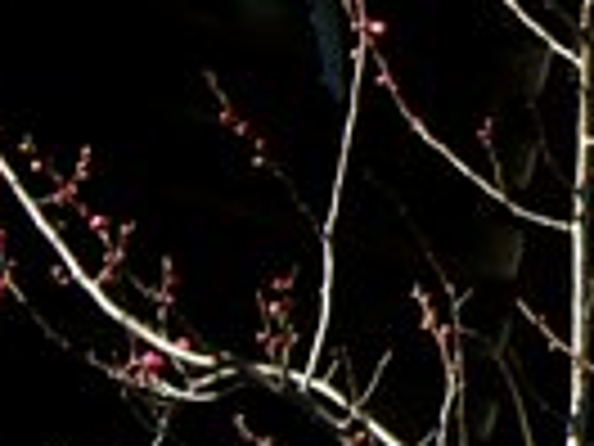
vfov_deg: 4.9
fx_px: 5251
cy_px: 72
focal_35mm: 306
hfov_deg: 6.3
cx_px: 1084
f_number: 4.1
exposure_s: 1/400
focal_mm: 12.8
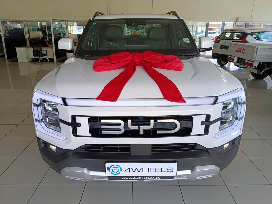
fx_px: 196
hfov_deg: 69.4
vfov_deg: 54.9
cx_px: 136
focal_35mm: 25
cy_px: 102
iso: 125
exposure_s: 1/100
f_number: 1.79
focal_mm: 4.84
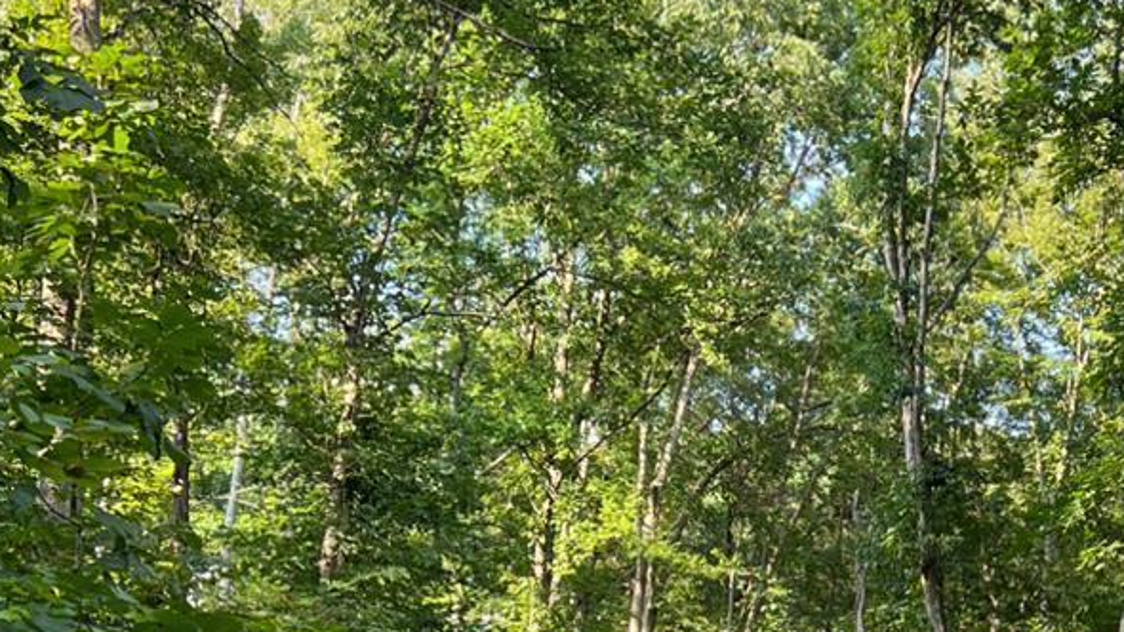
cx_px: 906
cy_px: 1017
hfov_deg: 28.7
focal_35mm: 72
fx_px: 2146
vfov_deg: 15.2
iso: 40
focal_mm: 5.7
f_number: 1.5
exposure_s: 1/222
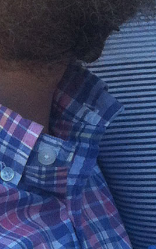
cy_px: -184
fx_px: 1530
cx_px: 196
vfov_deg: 9.0
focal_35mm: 225
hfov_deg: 5.8
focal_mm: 3.85
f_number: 2.8
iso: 80
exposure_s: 1/338
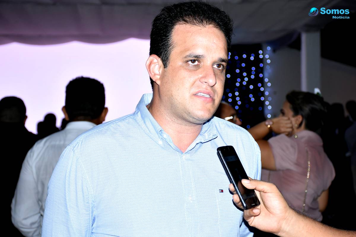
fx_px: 742
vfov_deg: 18.2
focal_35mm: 75
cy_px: 118
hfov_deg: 27.0
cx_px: 178
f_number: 4.8
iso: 800
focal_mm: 50
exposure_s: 1/100
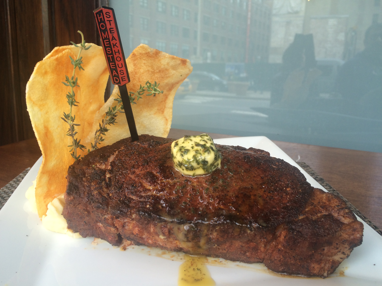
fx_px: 320
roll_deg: -2.3
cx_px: 191
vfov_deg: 48.2
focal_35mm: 29
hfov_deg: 61.7
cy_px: 143
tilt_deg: -13.5
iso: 32
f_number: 2.2
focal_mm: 4.15
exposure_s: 1/60
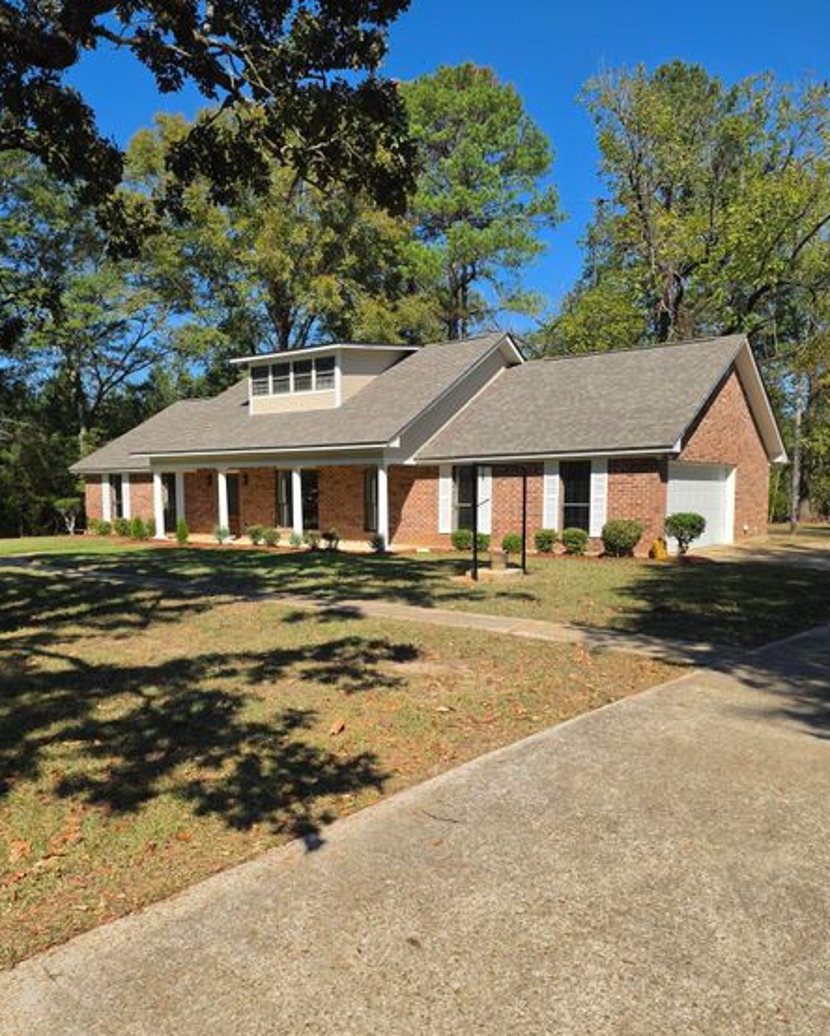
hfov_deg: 53.2
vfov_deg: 63.9
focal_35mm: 27
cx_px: 398
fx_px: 828
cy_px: 566
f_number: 1.7
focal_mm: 6.25
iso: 80
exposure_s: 1/5151
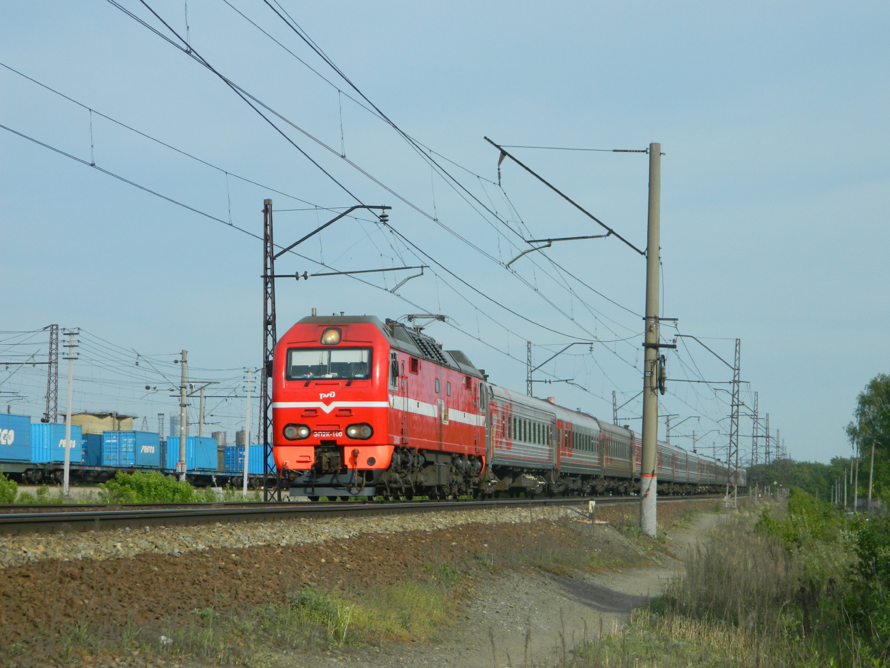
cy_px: 334
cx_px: 445
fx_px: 2648
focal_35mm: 103
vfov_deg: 14.4
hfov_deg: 19.1
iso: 80
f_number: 4.5
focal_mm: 18.6
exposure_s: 1/800
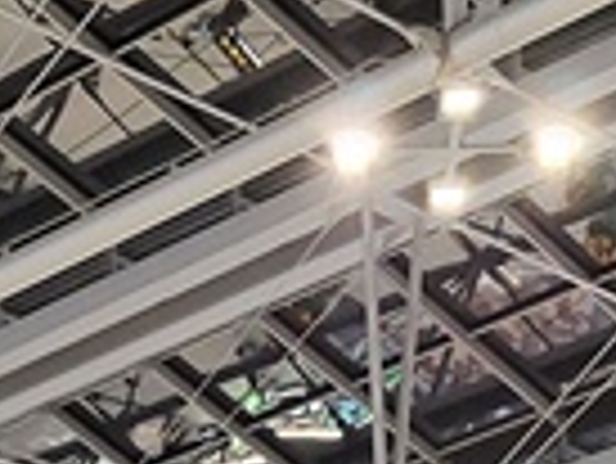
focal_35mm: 190
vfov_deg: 6.7
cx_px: 36
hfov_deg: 10.3
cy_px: 1640
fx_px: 3384
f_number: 1.8
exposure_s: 1/120
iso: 160
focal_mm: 5.4
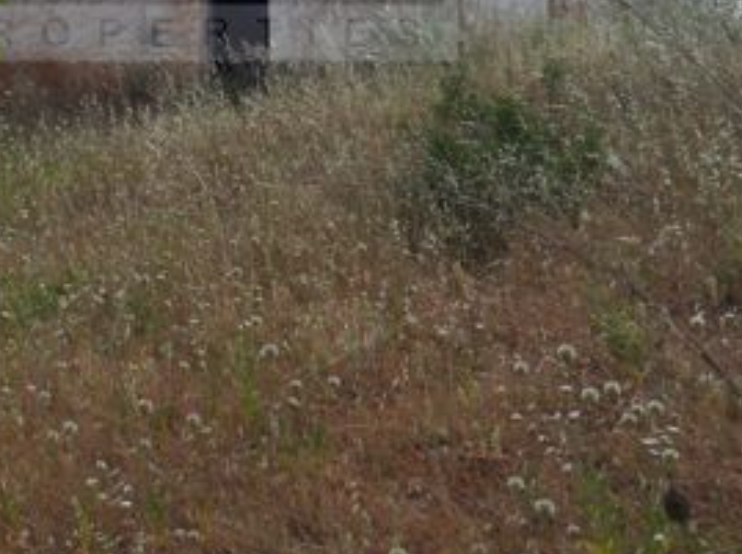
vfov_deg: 21.7
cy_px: -91
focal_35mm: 63
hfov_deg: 30.3
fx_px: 1349
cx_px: 192
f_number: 3.6
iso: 100
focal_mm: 4
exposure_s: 1/1000
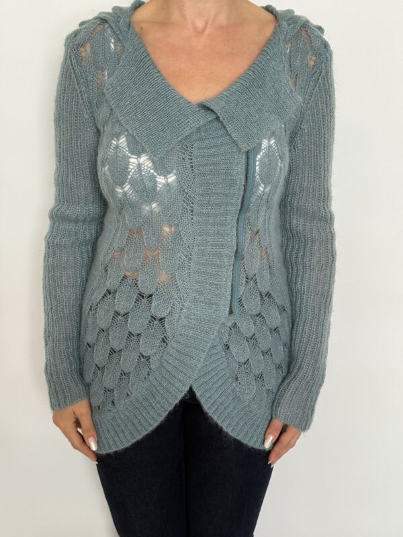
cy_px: 268
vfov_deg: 39.7
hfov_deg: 30.3
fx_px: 745
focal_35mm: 48
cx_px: 202
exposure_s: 1/99
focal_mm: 6.76
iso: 100
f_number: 1.78
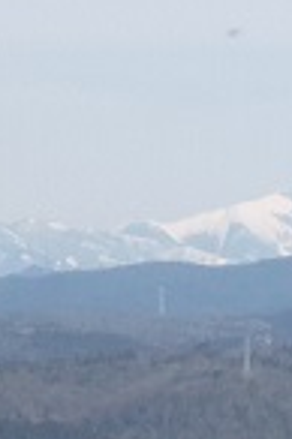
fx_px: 8756
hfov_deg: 1.9
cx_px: 418
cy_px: 370
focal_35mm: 718
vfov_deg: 2.9
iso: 100
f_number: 6.9
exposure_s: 1/250
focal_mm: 21.5
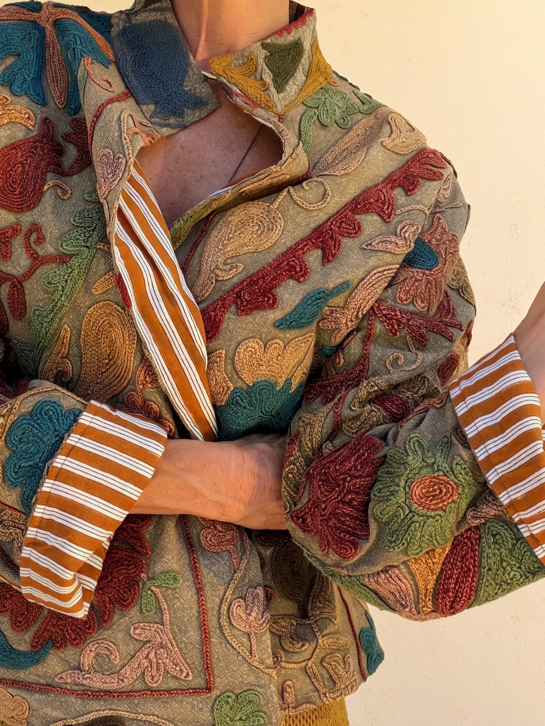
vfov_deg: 48.6
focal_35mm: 38
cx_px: 222
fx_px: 798
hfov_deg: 37.6
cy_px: 281
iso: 32
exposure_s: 1/271
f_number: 1.9
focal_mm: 2.71
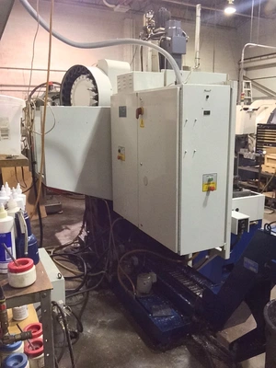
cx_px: 138
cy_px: 184
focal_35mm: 31
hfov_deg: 45.4
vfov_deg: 58.4
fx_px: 330
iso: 400
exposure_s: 1/30
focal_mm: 2.15
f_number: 2.4
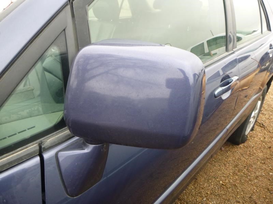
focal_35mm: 25
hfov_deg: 69.4
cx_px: 136
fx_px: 197
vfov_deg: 54.9
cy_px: 102
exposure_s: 1/60
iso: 200
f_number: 3.9
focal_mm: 4.5
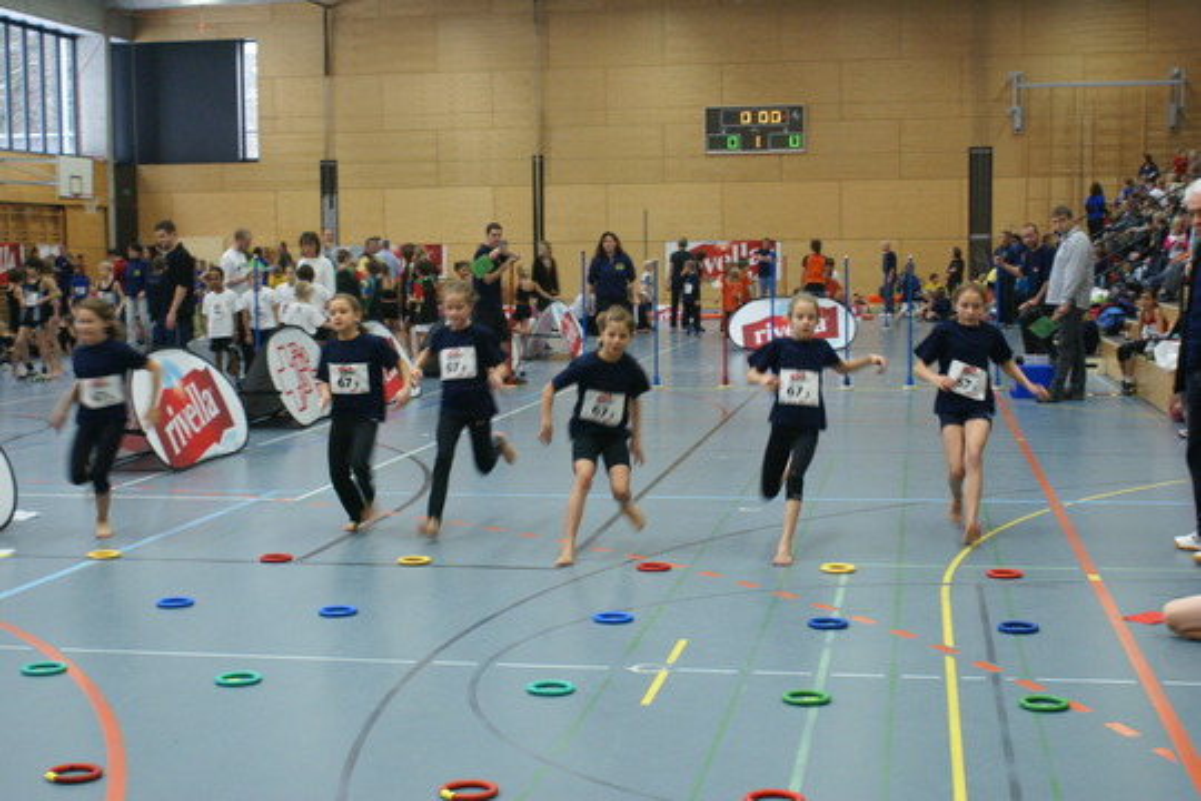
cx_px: 600
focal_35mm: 52
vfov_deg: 25.8
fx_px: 1751
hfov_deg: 37.9
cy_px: 400
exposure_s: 1/40
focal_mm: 35
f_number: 5.6
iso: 800
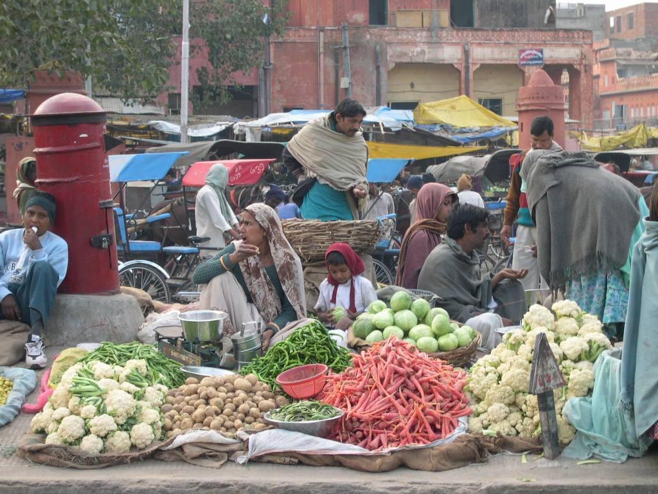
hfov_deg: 21.3
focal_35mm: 92
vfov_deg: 16.1
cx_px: 329
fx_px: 1749
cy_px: 247
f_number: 4.5
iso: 100
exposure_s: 1/49.9
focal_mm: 19.5
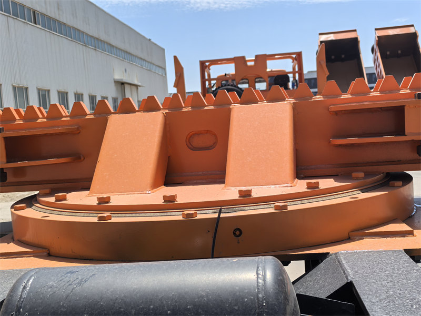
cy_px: 158
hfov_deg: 41.2
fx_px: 559
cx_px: 210
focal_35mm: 46
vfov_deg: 31.5
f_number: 2
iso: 50
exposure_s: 1/3145
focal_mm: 5.75
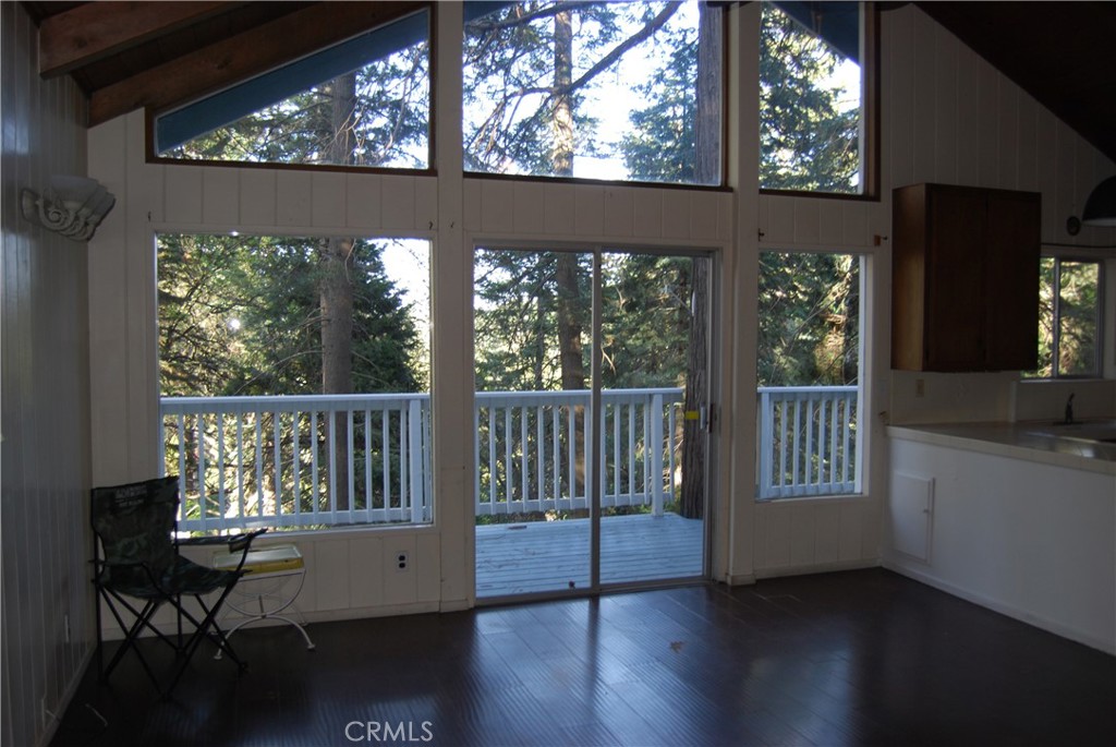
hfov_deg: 64.5
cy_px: 374
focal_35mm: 28
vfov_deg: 45.8
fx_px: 884
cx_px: 558
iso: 200
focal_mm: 19
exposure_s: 1/60
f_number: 3.5
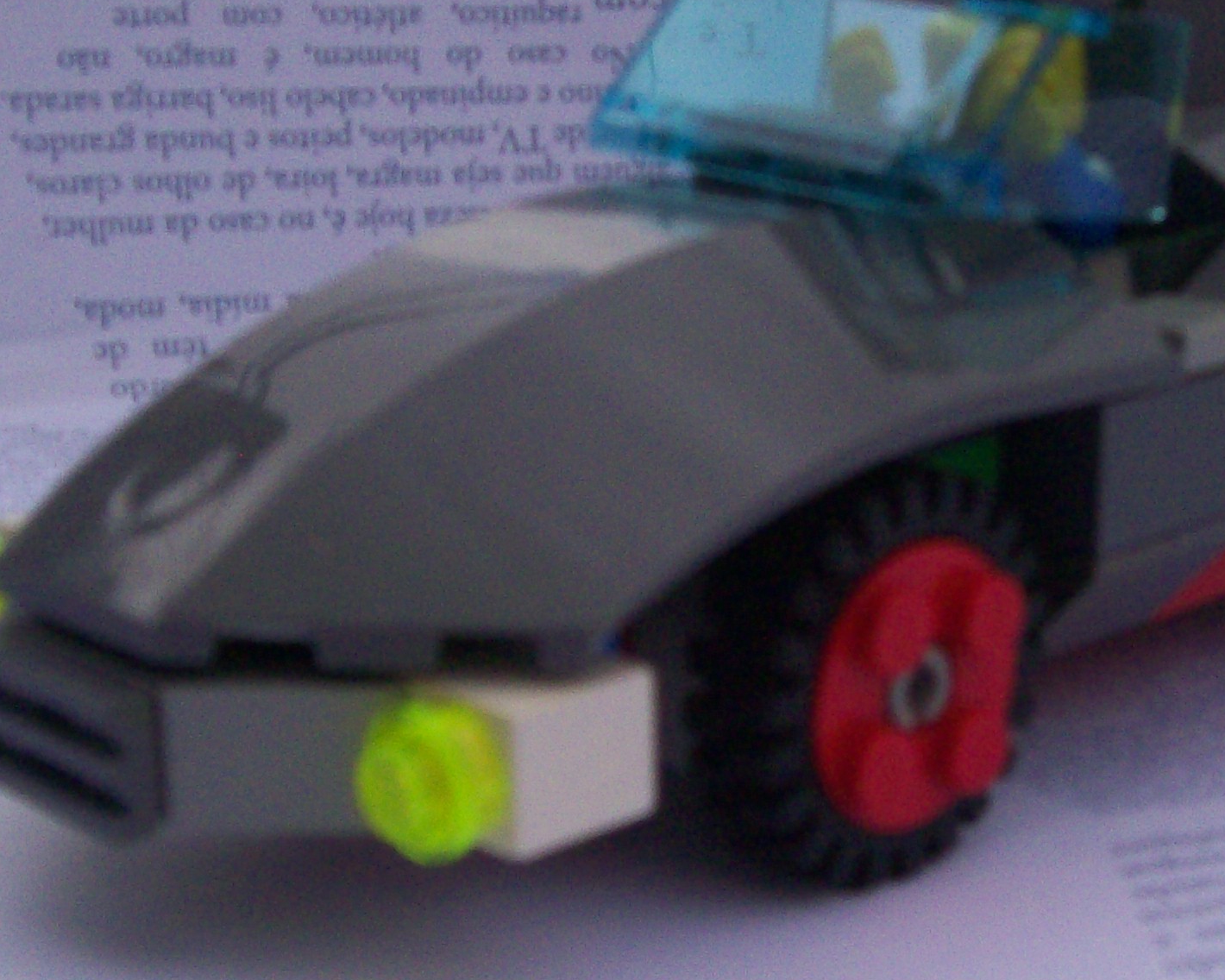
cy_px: 599
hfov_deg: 24.9
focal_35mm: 76
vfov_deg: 20.1
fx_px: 2755
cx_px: 827
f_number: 4.8
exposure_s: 1/1050
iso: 140
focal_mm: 6
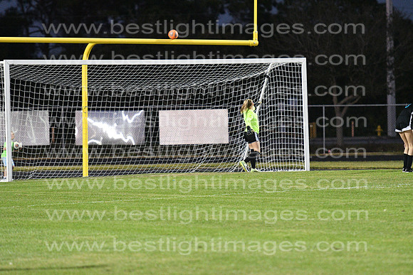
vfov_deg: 5.6
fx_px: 2840
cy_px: 138
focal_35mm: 248
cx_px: 206
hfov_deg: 8.3
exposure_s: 1/800
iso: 8000
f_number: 2.8
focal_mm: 165
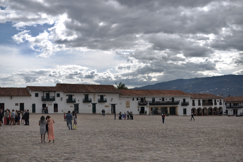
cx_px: 122
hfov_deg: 39.6
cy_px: 81
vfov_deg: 27.0
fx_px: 337
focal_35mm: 50
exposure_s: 1/4000
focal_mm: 50
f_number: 2.2
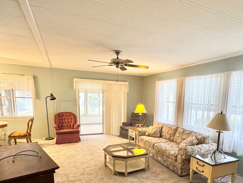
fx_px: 168
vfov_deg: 55.3
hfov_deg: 70.9
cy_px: 126
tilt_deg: -10.3
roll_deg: -2.4
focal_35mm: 24
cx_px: 145
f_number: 2.2
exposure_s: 1/60
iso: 250
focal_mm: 2.22
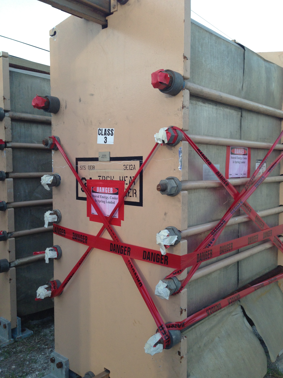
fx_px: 360
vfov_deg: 55.4
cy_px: 189
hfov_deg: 42.9
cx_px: 142
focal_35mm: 33
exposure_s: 1/60
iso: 64
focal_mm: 4.13
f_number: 2.4
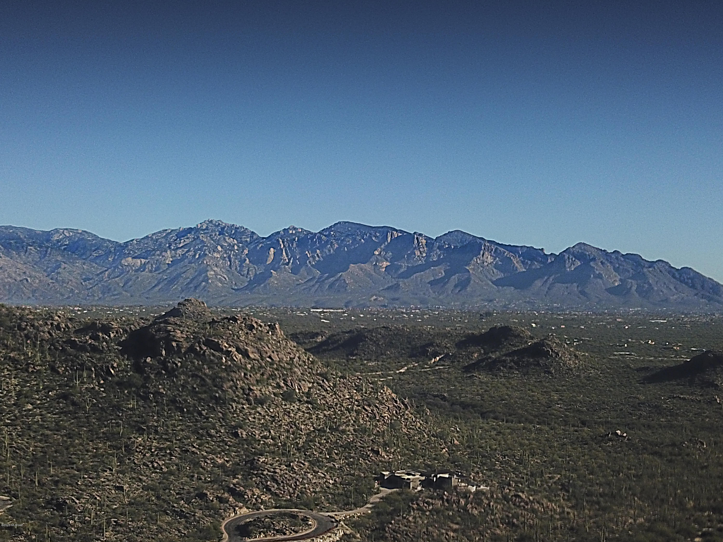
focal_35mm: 26
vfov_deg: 53.1
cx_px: 362
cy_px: 271
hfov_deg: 67.3
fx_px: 543
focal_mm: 4.7
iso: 100
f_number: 2.2
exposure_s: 1/1700
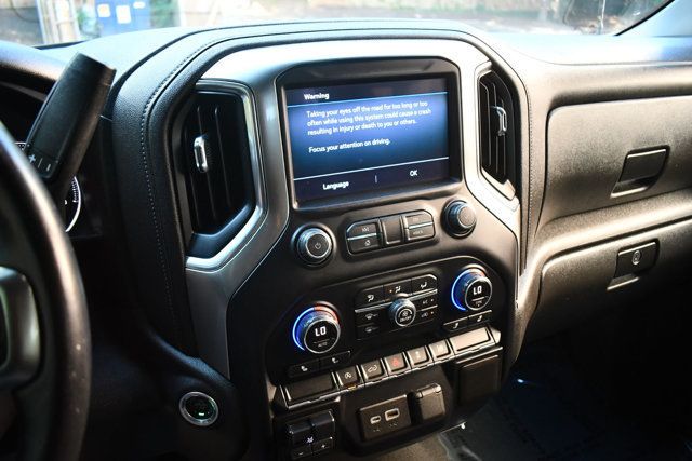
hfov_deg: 67.4
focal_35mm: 27
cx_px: 346
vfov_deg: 48.0
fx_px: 519
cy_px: 230
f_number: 3.5
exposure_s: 1/125
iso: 2000
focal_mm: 18
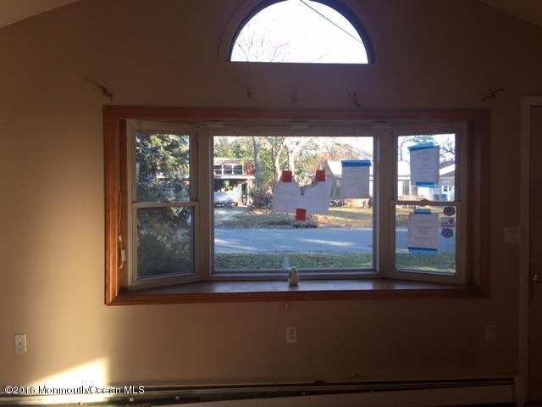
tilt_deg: -2.8
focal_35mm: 29
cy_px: 204
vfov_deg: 48.2
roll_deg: -1.2
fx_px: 454
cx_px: 271
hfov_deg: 61.7
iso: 32
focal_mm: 4.15
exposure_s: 1/120
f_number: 2.2
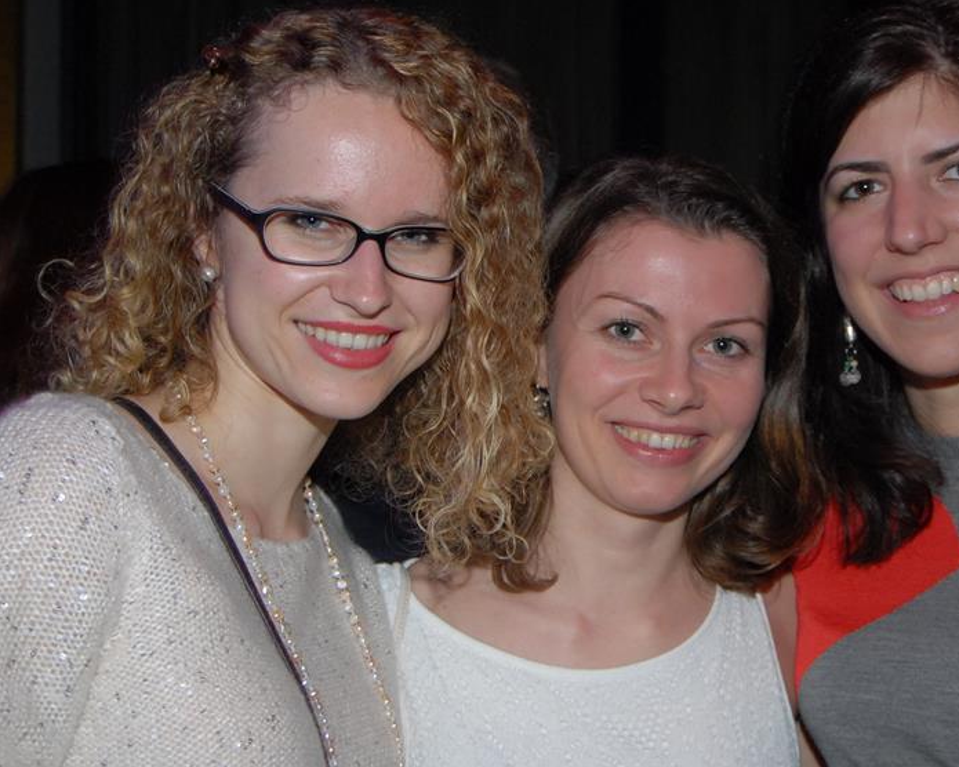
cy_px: 481
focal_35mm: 65
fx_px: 1845
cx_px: 588
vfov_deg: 23.4
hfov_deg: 29.0
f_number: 5.6
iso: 400
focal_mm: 28
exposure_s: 1/5
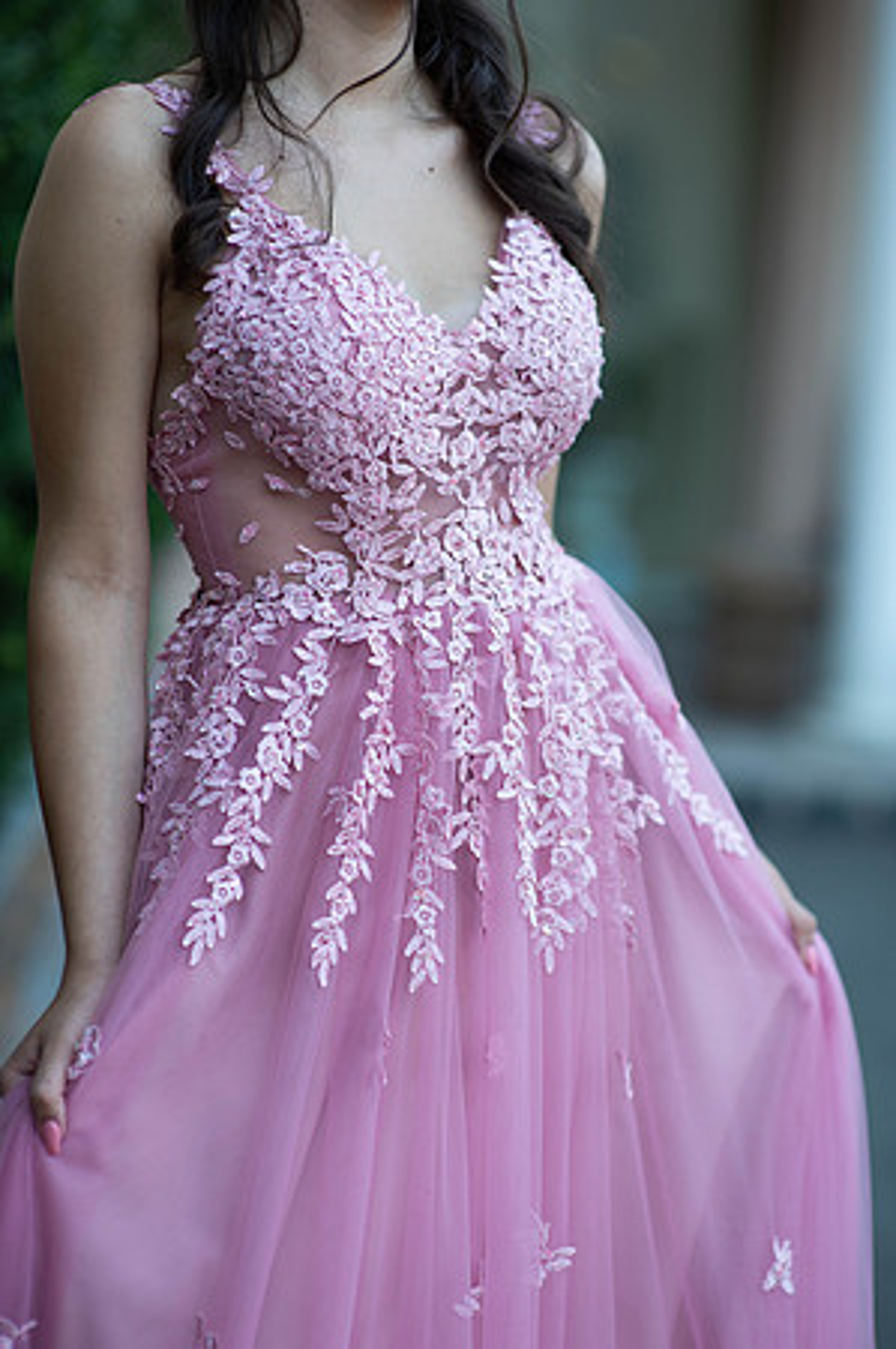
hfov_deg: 16.0
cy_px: 674
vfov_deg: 23.9
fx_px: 3180
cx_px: 448
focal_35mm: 85
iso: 250
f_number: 2
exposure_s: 1/640
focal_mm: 85
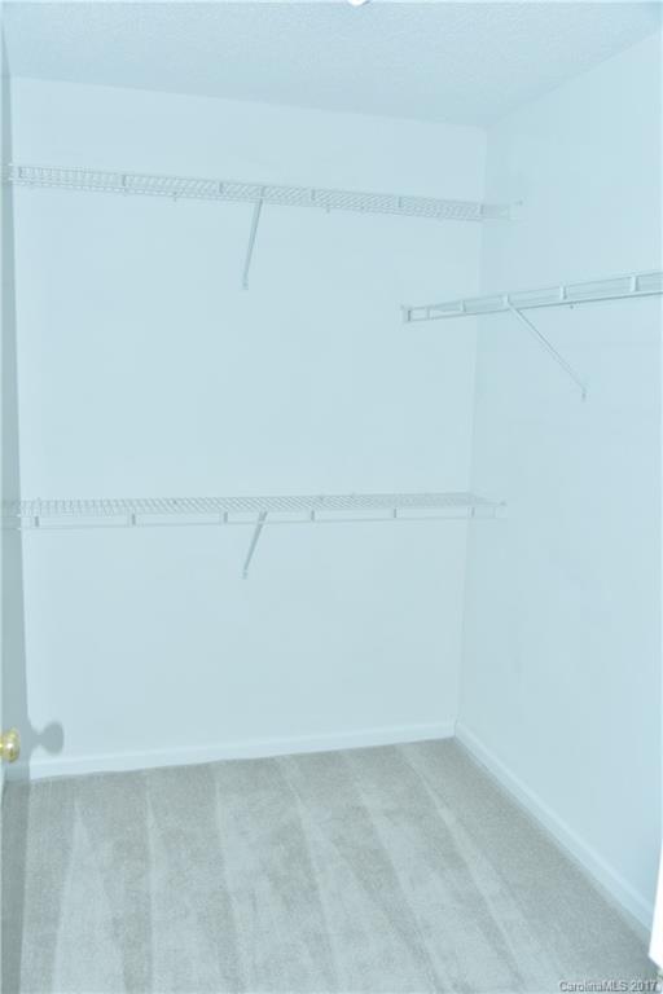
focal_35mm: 30
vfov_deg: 61.9
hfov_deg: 43.6
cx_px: 332
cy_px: 497
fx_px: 829
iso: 125
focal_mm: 30
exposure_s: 1/10
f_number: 5.6
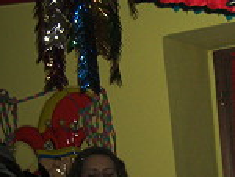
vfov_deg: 10.7
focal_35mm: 136
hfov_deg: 13.7
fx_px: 925
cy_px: 215
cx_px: 339
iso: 200
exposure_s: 1/60
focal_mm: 7.9
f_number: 2.8
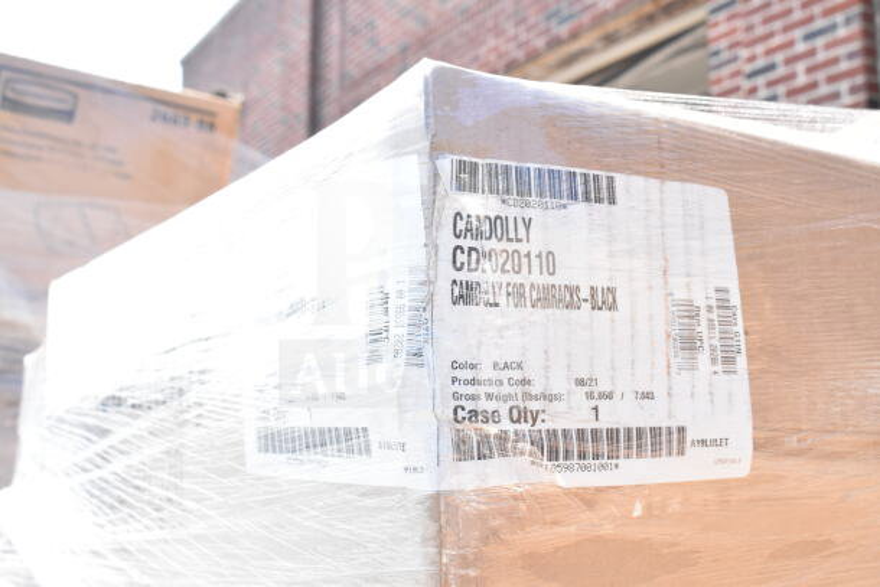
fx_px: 1100
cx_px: 440
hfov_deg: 43.6
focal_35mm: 45
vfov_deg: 29.9
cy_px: 294
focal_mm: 30
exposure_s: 1/500
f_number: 11
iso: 1600
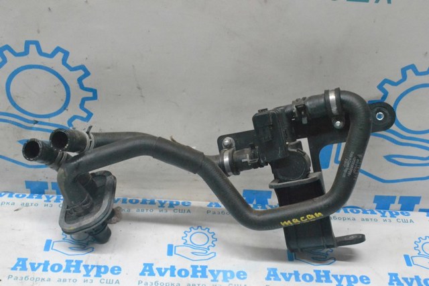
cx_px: 214
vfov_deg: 25.0
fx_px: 643
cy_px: 143
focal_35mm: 54
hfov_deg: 36.9
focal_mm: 36
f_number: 10
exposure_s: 1/160
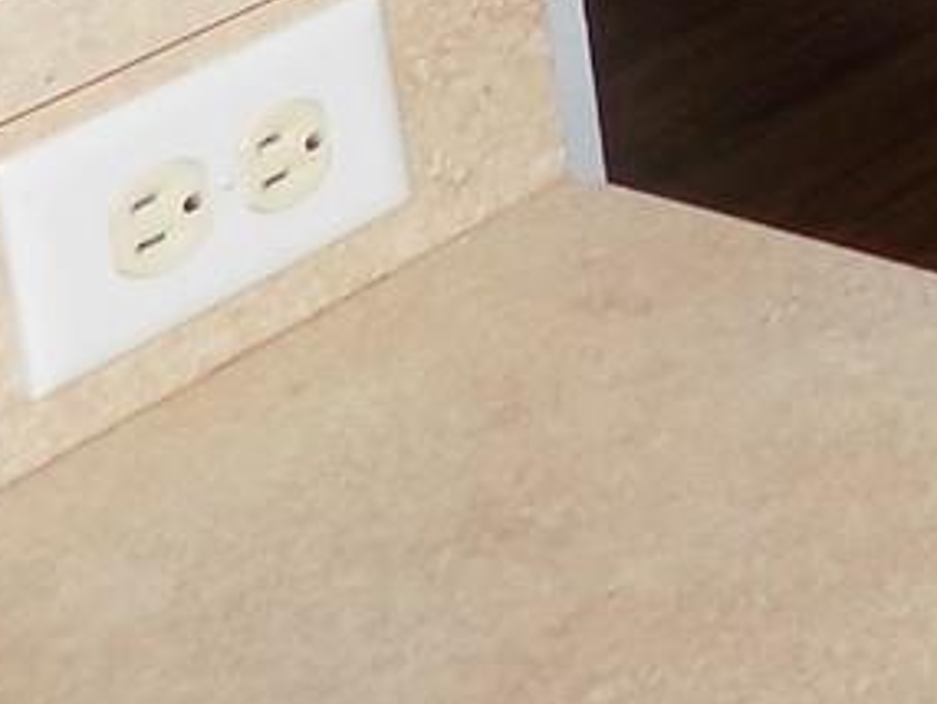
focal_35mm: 129
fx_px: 3493
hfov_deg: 11.7
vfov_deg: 10.1
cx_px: 2423
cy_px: -941
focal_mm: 4
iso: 80
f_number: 3.1
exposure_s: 1/50
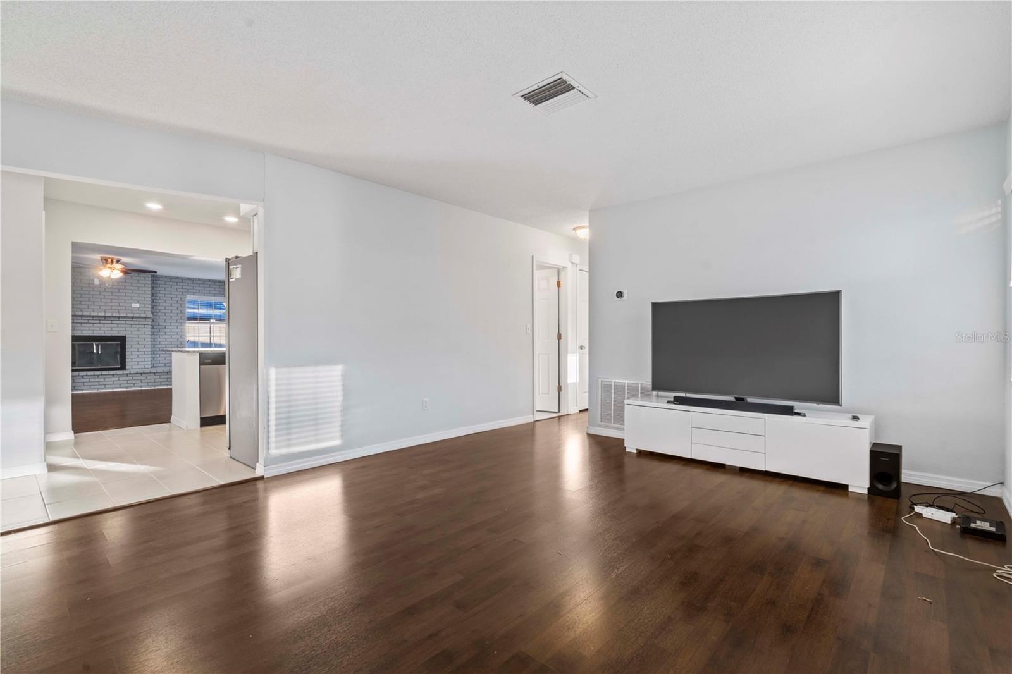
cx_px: 506
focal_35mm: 16
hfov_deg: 96.7
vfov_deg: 73.7
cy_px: 337
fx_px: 450
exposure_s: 1/1.67
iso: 200
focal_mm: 16
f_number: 9
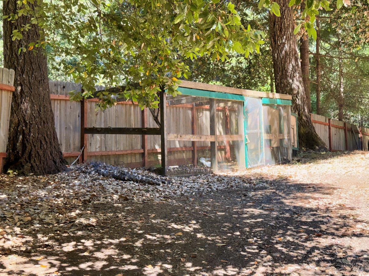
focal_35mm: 48
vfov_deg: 30.3
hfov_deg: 39.7
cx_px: 184
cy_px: 138
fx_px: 512
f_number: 1.78
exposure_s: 1/327
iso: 50
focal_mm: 6.76
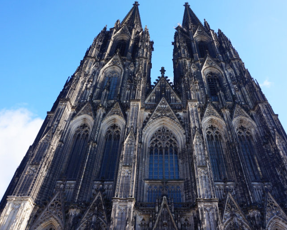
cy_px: 115
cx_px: 161
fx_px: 238
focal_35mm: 28
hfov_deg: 62.0
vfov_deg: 51.5
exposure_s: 1/80
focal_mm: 16
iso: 100
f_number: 9
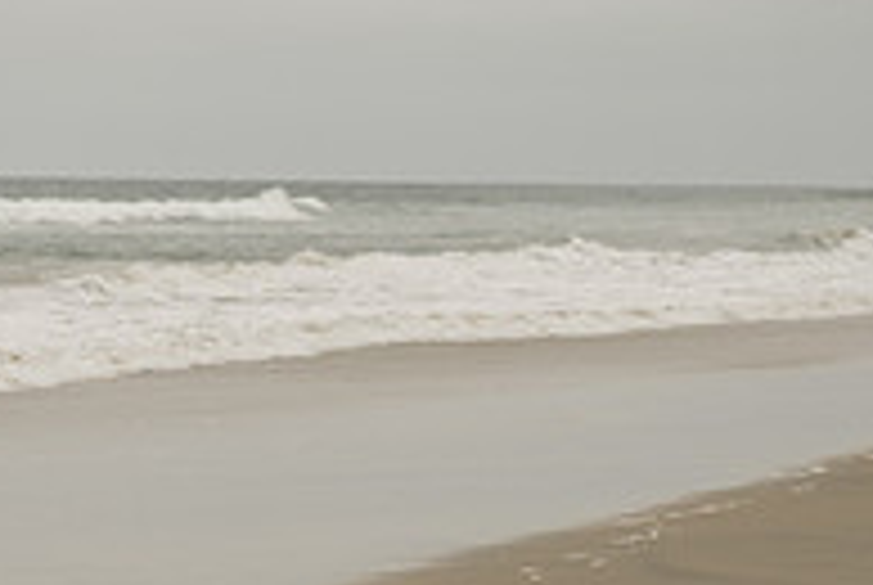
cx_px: 270
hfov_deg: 9.8
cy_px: 281
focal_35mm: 209
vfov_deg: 6.6
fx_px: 5076
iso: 100
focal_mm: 70
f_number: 4
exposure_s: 1/2500
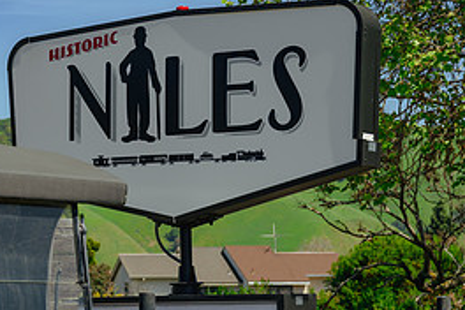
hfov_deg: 16.8
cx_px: 90
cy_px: 299
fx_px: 1563
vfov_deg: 11.2
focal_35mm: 121
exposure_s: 1/1600
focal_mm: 55
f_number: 4.5
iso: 100
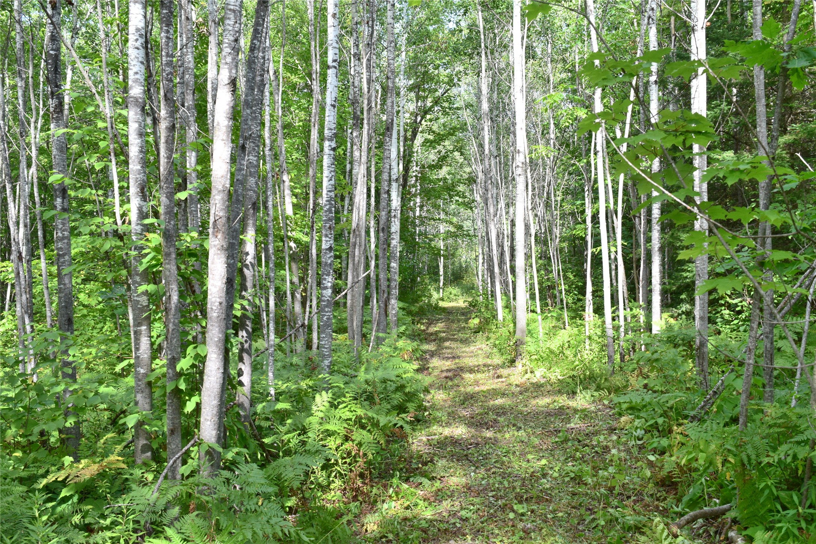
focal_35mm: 36
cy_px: 272
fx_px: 816
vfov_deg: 36.9
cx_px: 408
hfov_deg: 53.1
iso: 400
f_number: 9
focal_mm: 24
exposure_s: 1/125
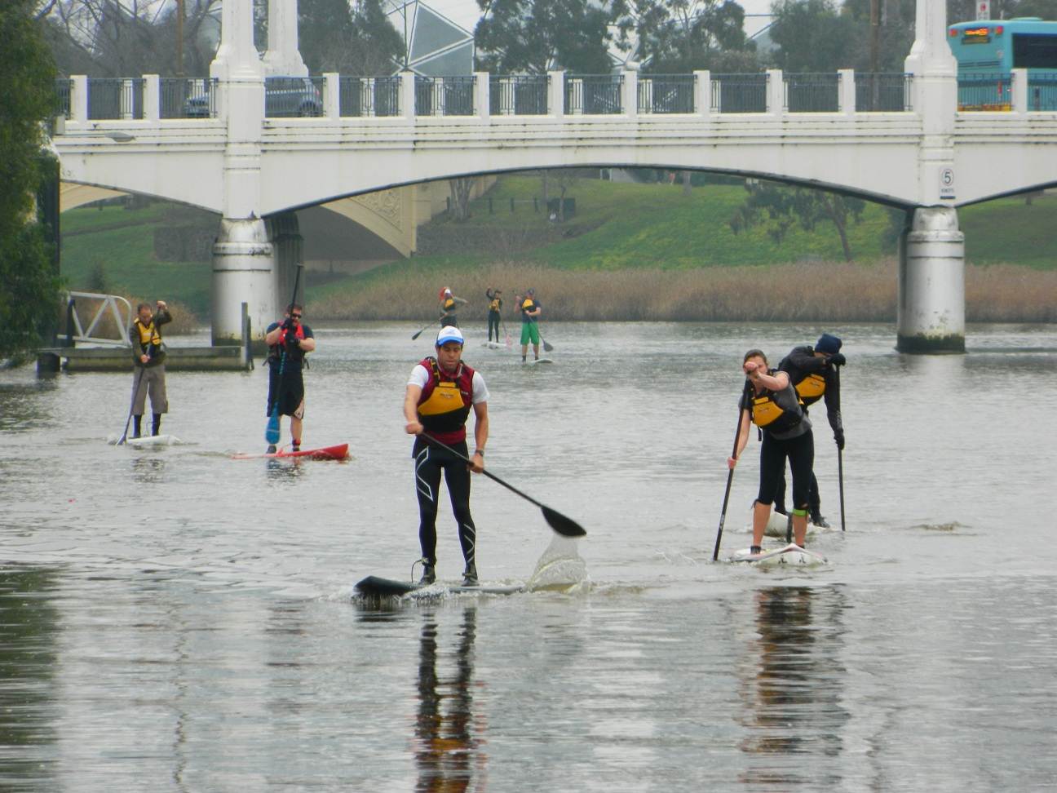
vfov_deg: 2.8
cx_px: 528
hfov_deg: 3.8
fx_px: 16031
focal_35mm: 525
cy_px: 396
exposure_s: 1/125
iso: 110
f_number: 5.8
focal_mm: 94.5
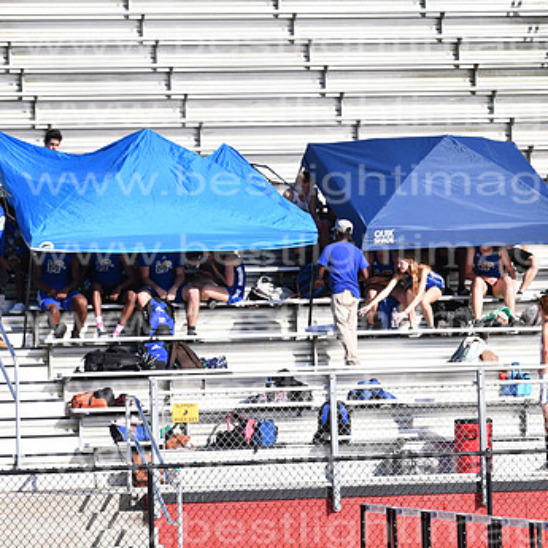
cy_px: 288
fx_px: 5189
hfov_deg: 6.0
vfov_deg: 6.0
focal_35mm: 290
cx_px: 389
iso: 800
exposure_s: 1/8000
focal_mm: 135
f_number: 5.6
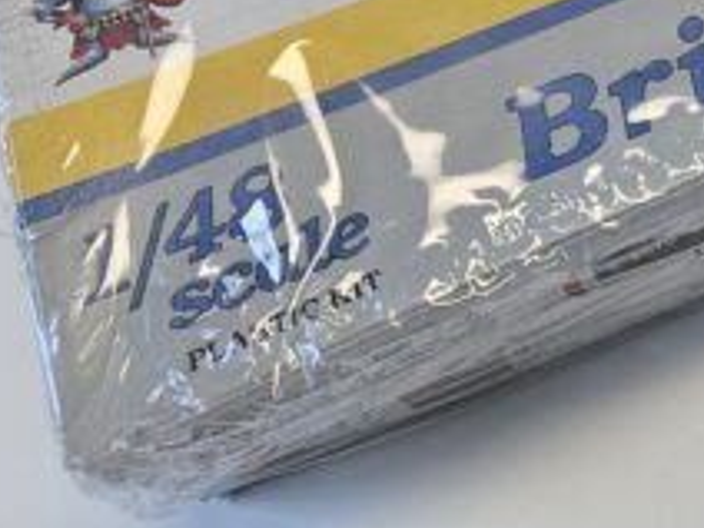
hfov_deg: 27.1
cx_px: 797
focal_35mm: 65
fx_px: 1322
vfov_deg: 20.4
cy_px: -183
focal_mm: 5.4
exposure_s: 1/120
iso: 125
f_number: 1.8
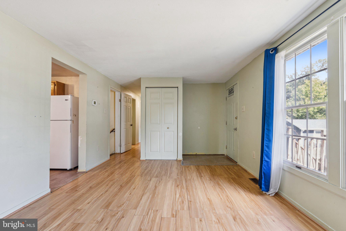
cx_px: 173
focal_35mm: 16
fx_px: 159
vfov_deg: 72.0
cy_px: 116
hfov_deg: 95.0
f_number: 9
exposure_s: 1/2.5
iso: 200
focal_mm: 16.5
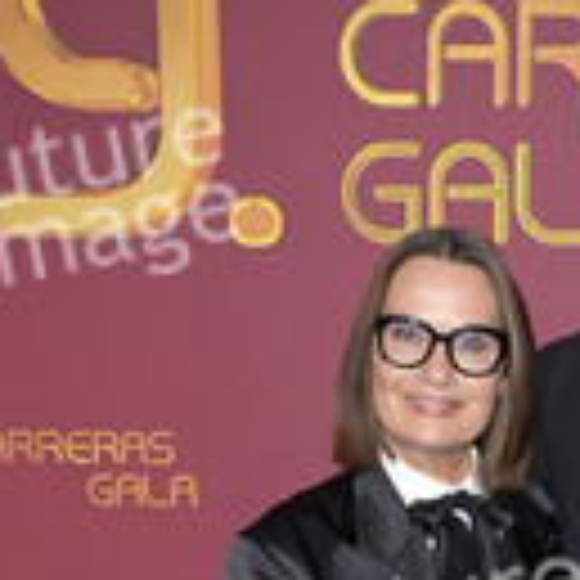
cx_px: 499
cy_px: 890
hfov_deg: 16.4
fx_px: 1990
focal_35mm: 105
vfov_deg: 15.2
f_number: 5.6
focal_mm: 40
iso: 640
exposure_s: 1/250
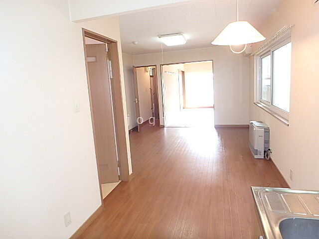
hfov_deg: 79.0
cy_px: 120
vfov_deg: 63.4
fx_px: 194
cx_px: 160
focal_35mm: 21
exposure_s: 1/30
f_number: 3.5
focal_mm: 3.7
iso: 400
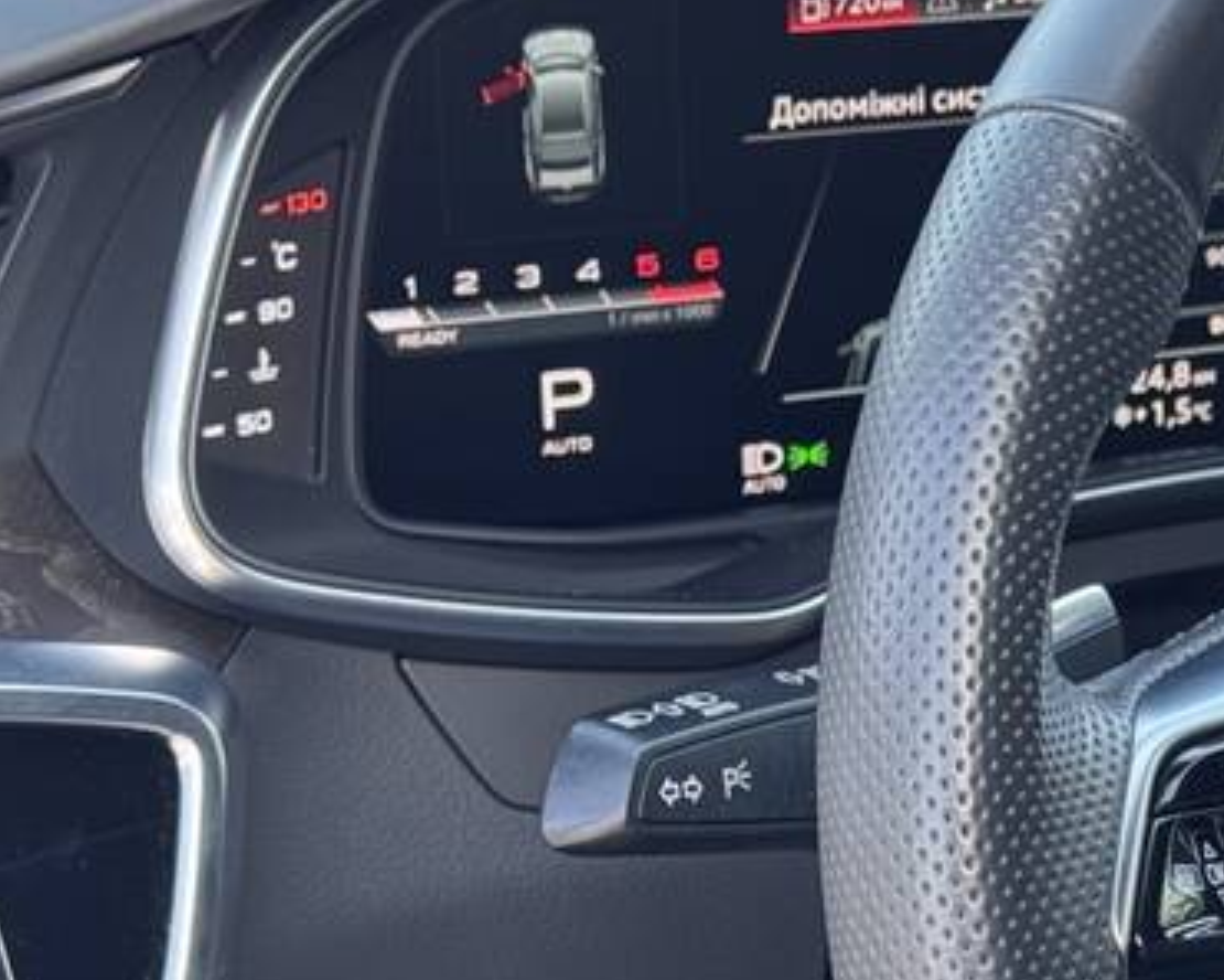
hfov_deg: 12.0
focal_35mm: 152
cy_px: 851
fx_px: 5506
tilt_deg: -22.3
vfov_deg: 10.1
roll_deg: -4.5
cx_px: 1922
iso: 80
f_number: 1.78
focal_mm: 6.76
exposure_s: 1/121
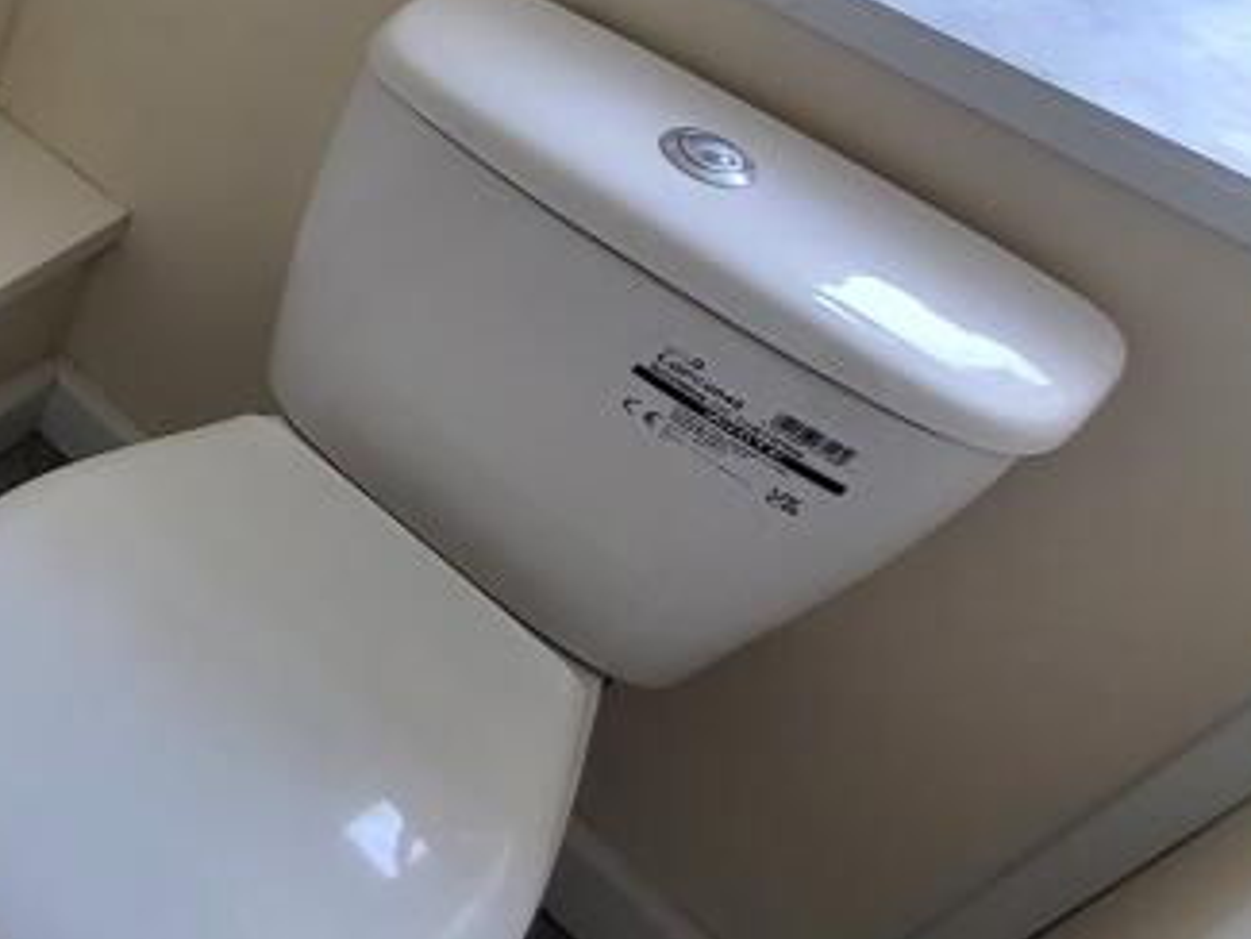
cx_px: -666
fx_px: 1482
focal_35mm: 41
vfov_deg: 30.3
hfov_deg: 28.1
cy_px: -169
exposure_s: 1/50
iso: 100
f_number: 2.2
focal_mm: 1.74
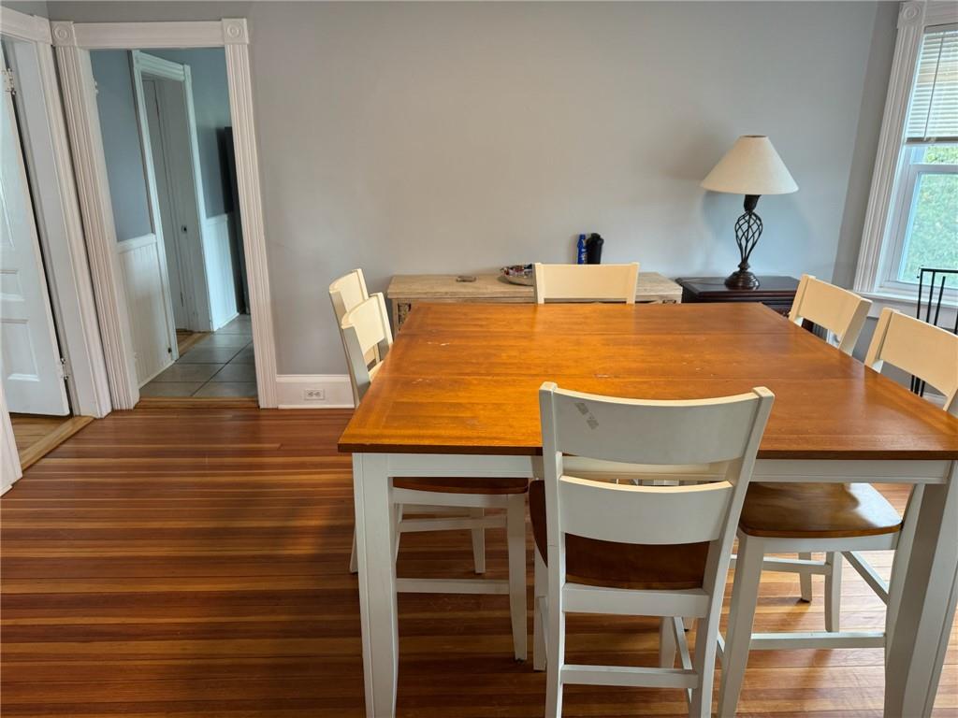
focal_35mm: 24
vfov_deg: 56.8
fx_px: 664
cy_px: 359
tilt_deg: -18.0
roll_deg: -0.1
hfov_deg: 71.6
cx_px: 479
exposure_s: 1/60
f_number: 1.78
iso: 160
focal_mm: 6.76
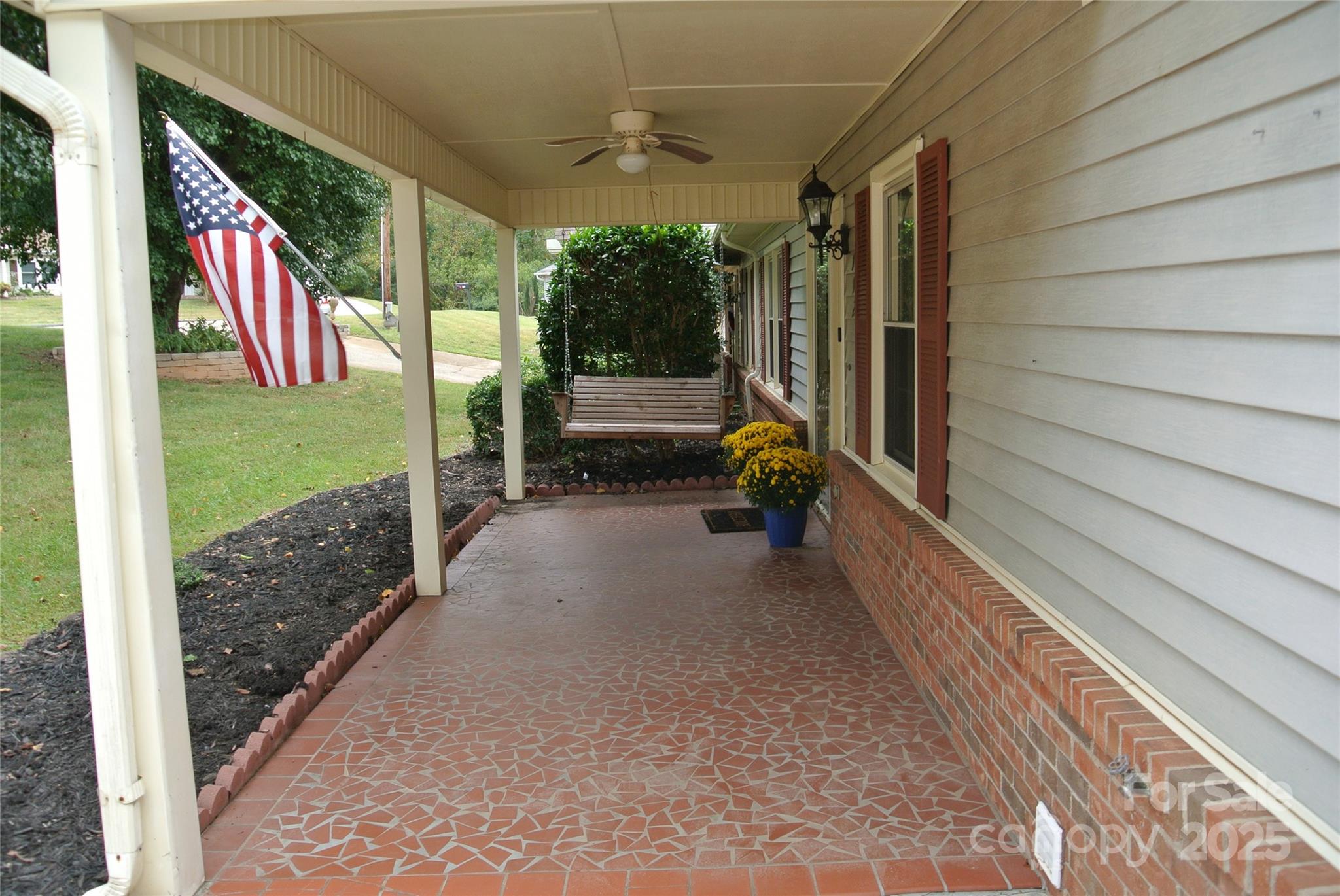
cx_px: 670
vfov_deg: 48.0
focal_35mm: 27
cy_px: 448
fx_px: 1006
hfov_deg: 67.3
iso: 200
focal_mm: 10
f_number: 4.5
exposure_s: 1/60
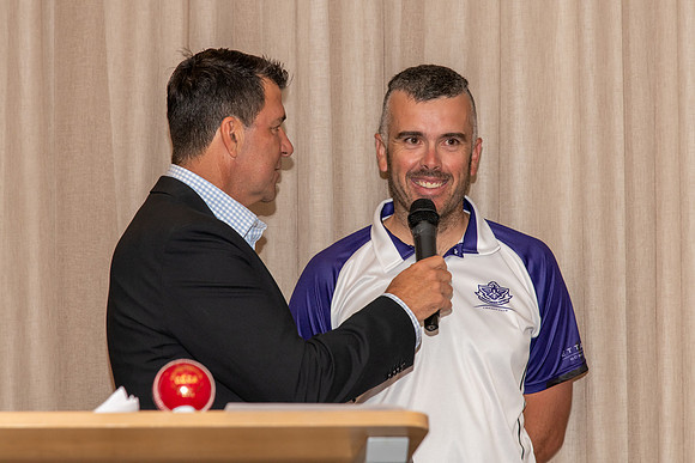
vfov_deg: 9.5
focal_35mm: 144
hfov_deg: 14.3
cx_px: 354
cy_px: 196
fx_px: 2779
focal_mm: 120
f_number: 5.6
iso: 800
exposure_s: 1/60
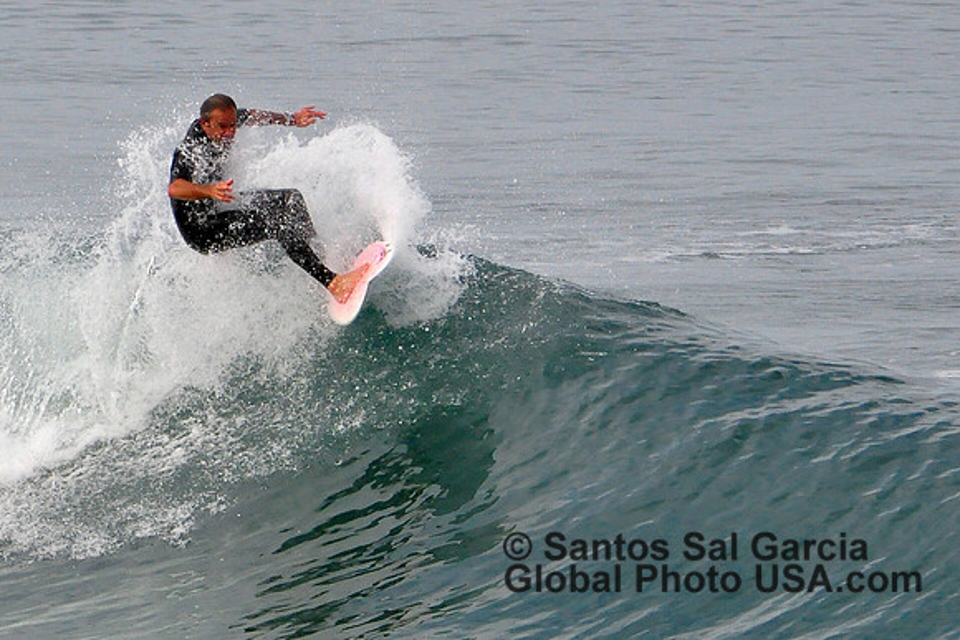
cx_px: 480
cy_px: 320
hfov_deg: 3.8
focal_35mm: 540
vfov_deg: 2.5
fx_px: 14403
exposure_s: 1/2500
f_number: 7.1
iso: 1250
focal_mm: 360
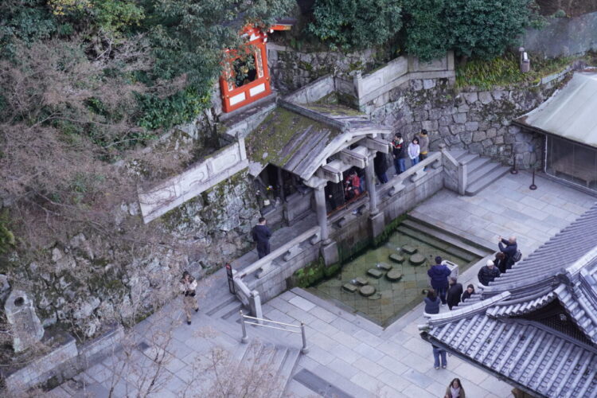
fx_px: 1070
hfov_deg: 31.2
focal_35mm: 64
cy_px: 199
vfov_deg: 21.1
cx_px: 298
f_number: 5.6
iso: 1250
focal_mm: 43
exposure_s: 1/160
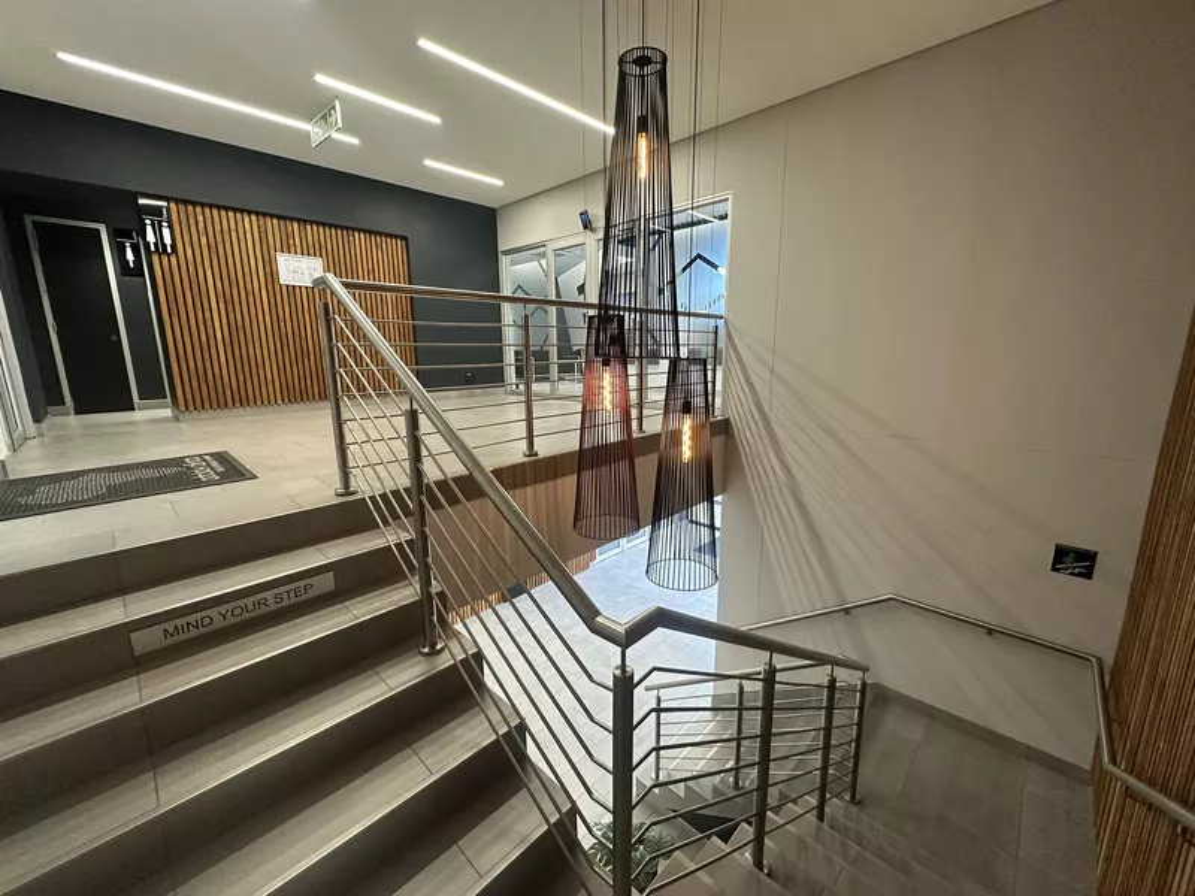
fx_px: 483
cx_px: 598
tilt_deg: -11.3
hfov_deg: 102.1
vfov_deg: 85.7
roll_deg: +0.3
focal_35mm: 14
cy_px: 448
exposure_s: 1/100
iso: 250
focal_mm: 2.22
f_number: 2.2
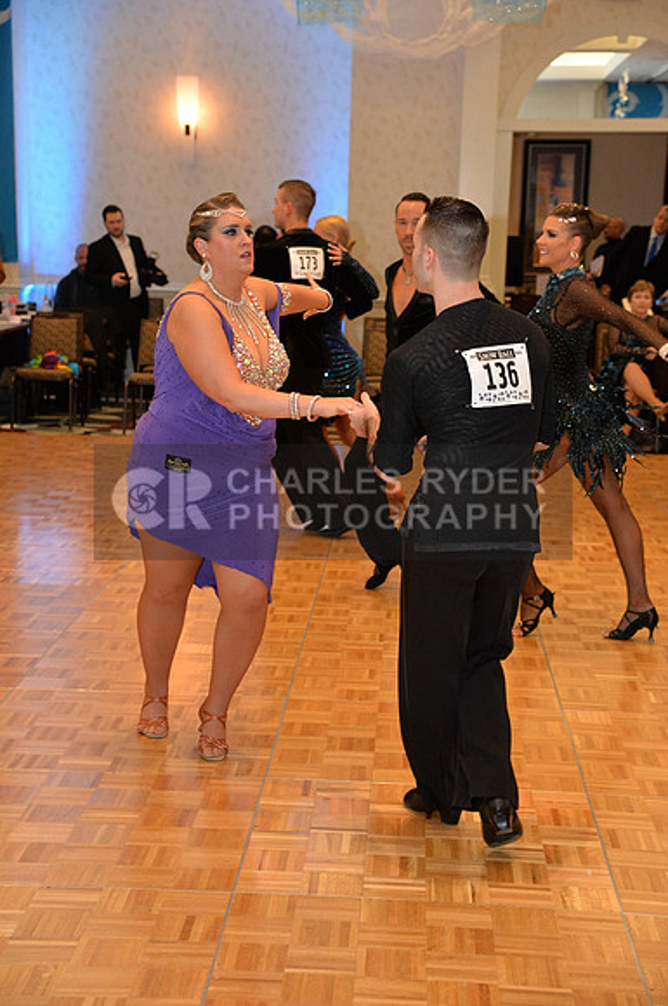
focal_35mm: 70
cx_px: 334
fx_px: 1954
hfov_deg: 19.4
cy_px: 503
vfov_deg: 28.9
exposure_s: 1/250
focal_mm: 70
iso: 3200
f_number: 5.6
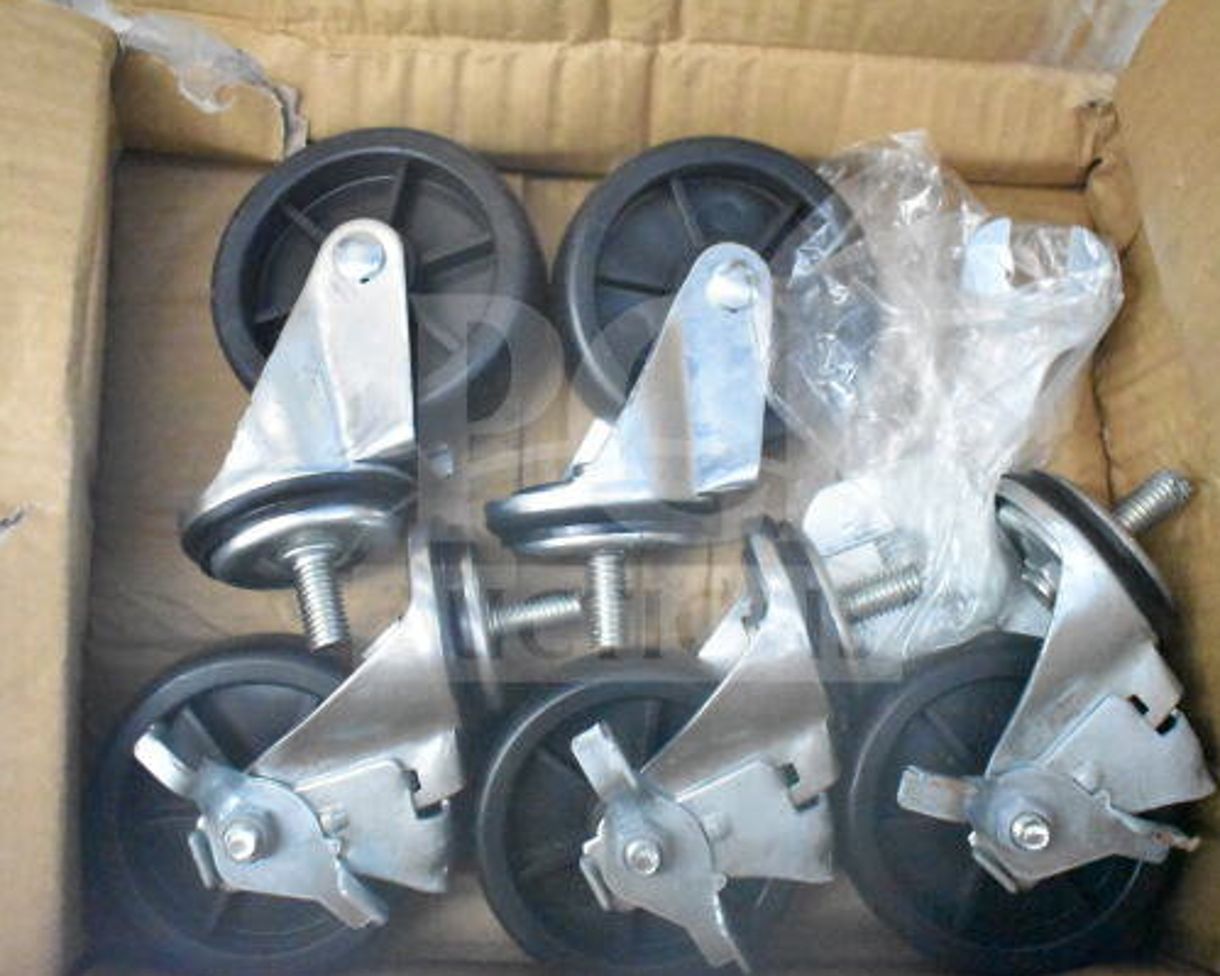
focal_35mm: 40
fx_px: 1429
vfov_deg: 37.7
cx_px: 626
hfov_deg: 46.2
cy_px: 488
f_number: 3.8
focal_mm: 23
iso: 20000
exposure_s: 1/40
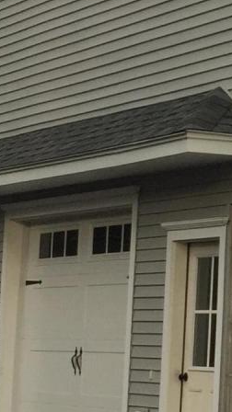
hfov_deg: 8.1
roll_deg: -0.6
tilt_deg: +6.0
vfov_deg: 15.2
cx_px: 522
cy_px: 155
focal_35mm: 141
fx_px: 1542
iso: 32
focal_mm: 4.15
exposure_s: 1/507
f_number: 2.2
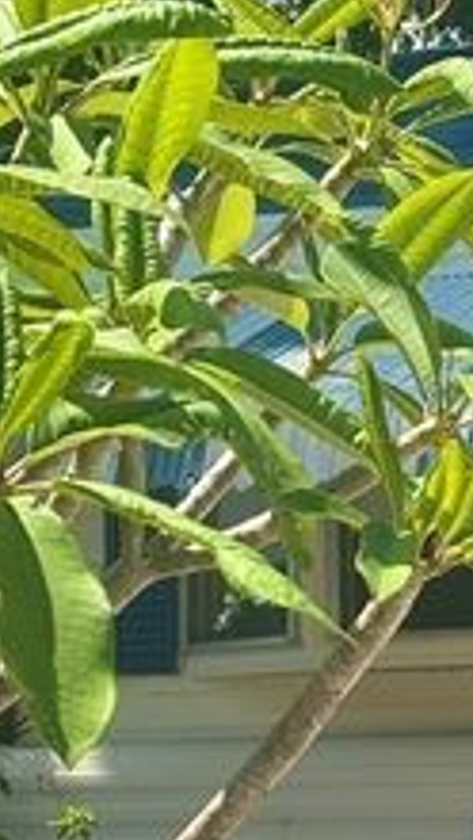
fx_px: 2649
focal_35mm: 119
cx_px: 584
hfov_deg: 10.0
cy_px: 529
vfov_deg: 18.0
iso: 64
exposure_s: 1/4310
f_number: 1.78
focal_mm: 6.76
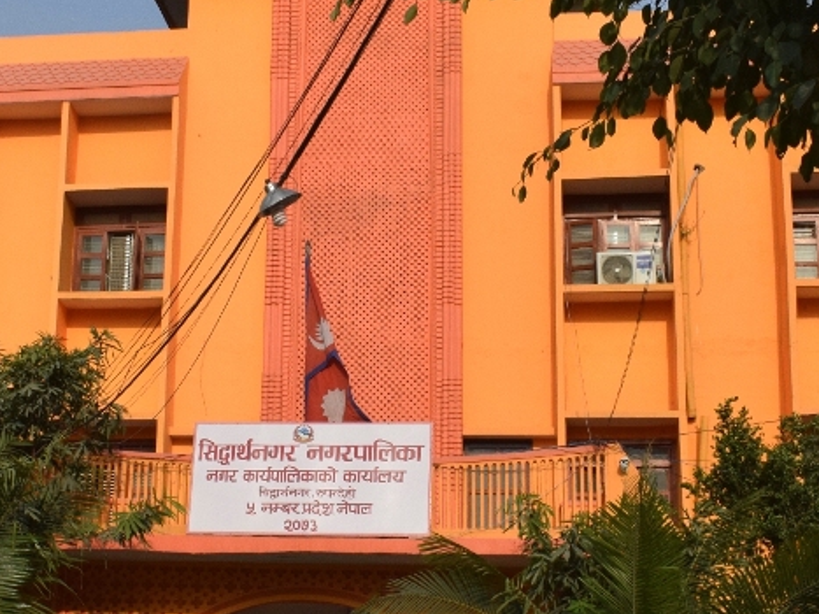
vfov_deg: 22.9
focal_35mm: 64
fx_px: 1514
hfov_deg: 30.2
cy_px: 375
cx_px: 309
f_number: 16
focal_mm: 18
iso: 800
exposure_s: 1/1000
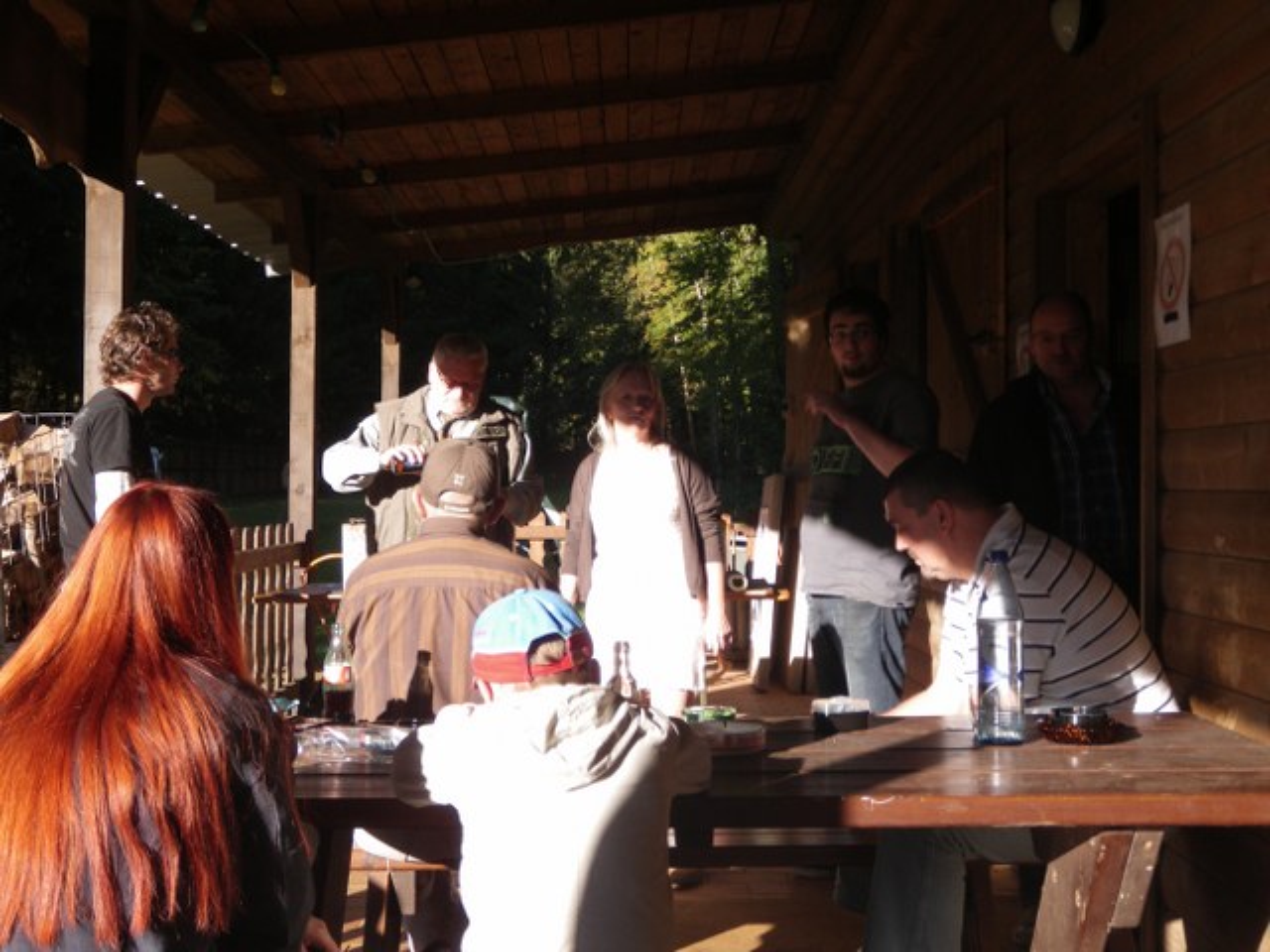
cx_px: 635
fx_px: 1541
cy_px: 476
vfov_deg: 34.3
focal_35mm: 42
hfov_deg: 44.8
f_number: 4.2
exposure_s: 1/160
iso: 64
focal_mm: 7.5
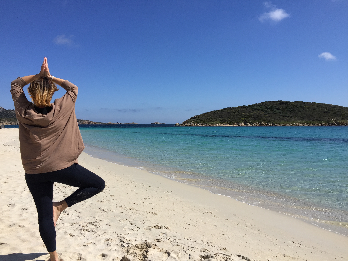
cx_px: 174
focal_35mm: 29
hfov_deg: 61.7
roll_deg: -0.3
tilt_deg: -1.0
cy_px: 130
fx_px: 292
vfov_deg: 48.2
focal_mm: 4.15
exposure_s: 1/3597
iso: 32
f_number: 2.2
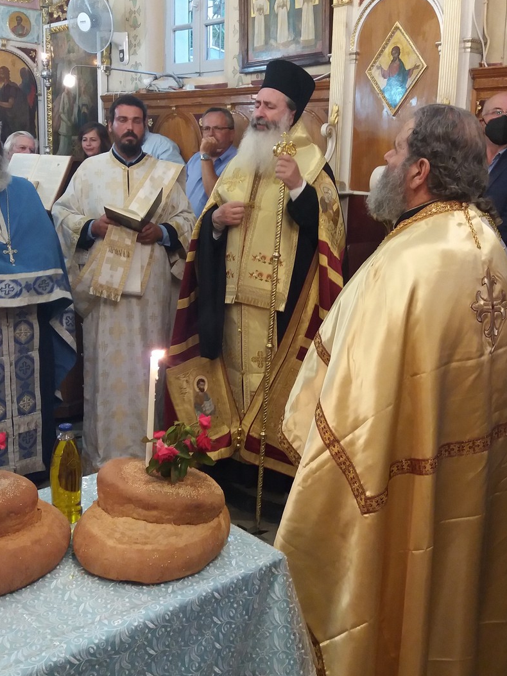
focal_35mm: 39
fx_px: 761
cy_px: 283
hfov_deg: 36.8
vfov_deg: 47.7
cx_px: 257
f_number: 1.9
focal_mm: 3.7
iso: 200
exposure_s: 1/17
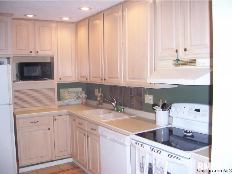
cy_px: 87
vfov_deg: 39.7
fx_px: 241
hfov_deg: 51.3
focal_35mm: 36
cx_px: 116
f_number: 3
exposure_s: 1/60
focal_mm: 6
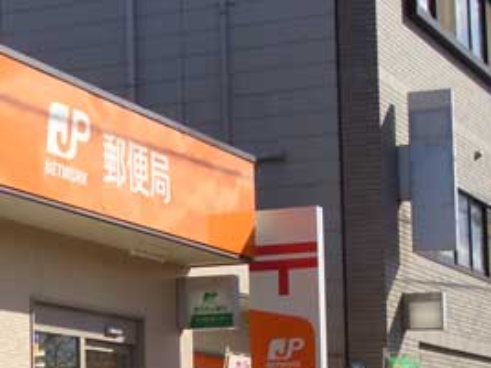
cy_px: 322
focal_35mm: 117
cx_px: 29
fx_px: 1660
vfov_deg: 12.6
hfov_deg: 16.6
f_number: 5
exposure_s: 1/500
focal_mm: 8.2
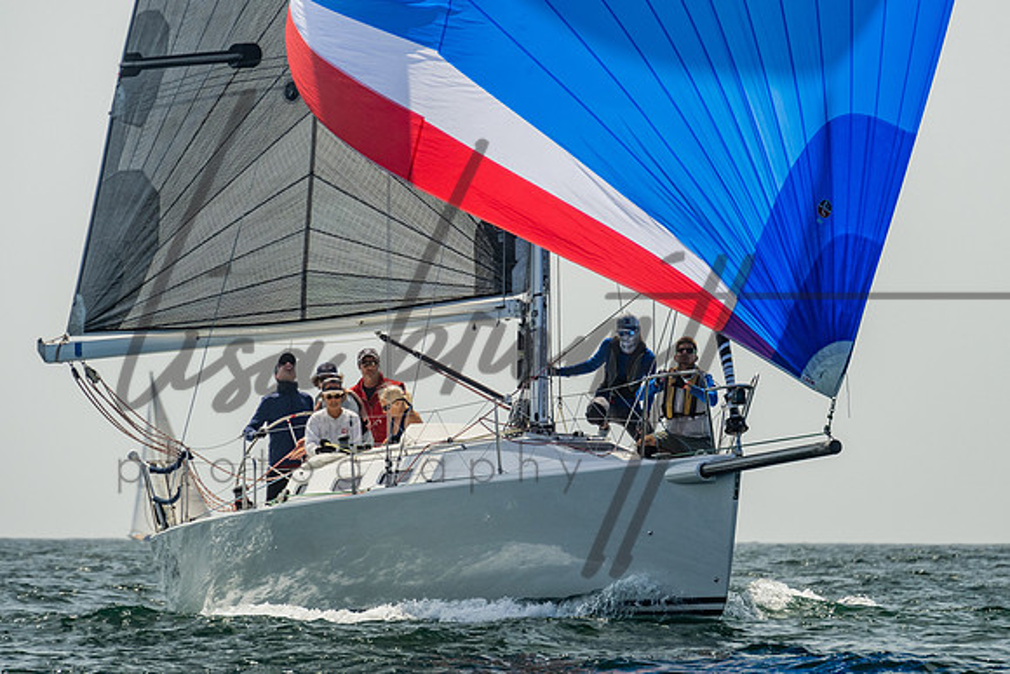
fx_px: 9712
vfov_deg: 4.0
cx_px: 558
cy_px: 307
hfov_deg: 6.0
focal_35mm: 346
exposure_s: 1/800
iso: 320
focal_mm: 200
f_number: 6.3
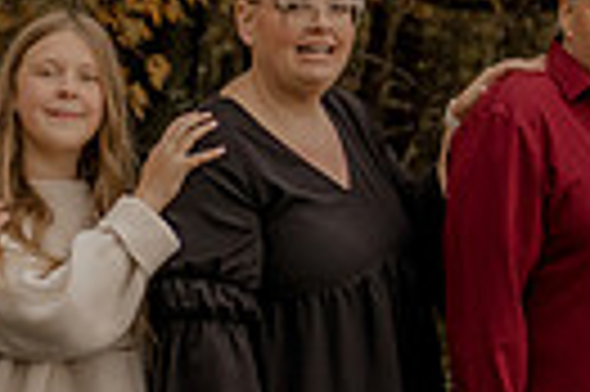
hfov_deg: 6.9
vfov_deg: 4.6
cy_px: 455
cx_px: 410
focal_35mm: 297
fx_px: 4861
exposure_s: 1/160
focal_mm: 45
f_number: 2.8
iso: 250
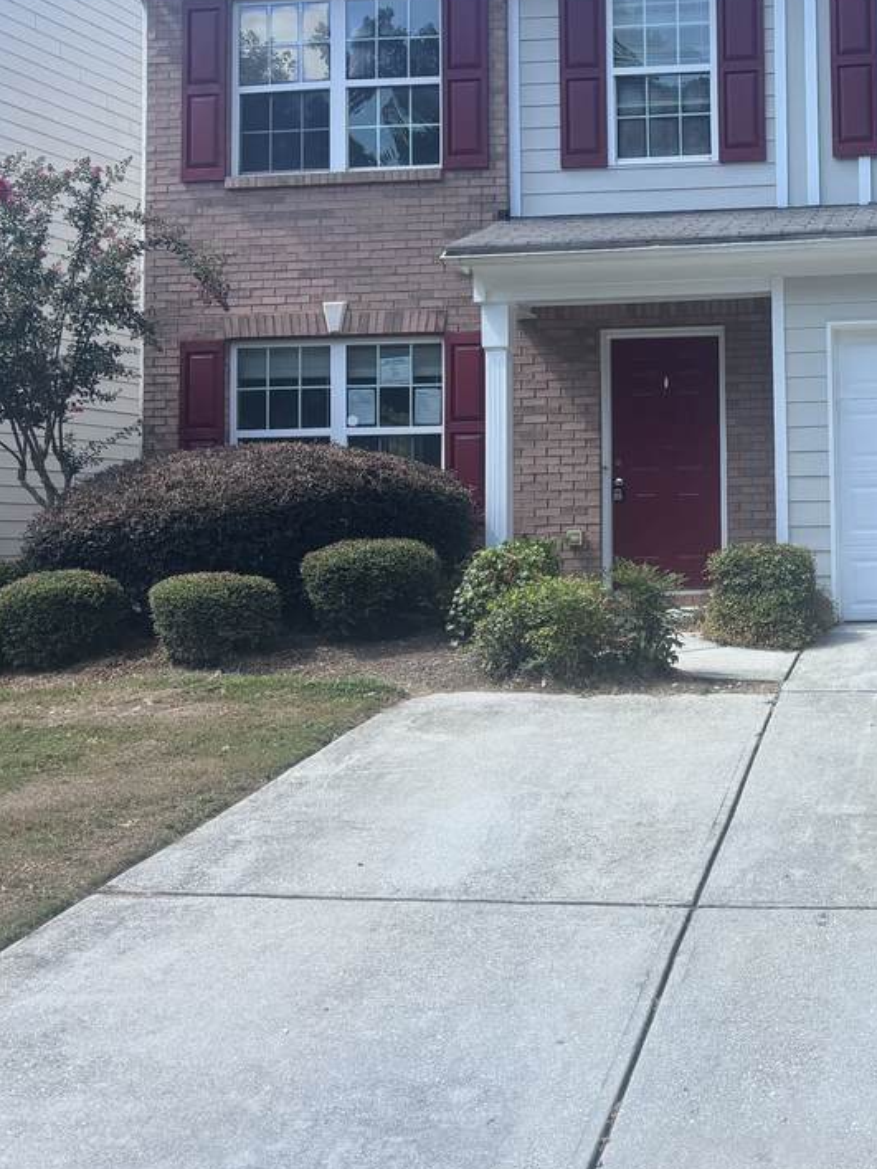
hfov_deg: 29.5
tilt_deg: +2.4
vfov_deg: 40.1
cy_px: 424
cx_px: 804
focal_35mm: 47
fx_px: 1588
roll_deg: +0.1
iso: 50
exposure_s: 1/1190
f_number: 1.6
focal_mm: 5.96
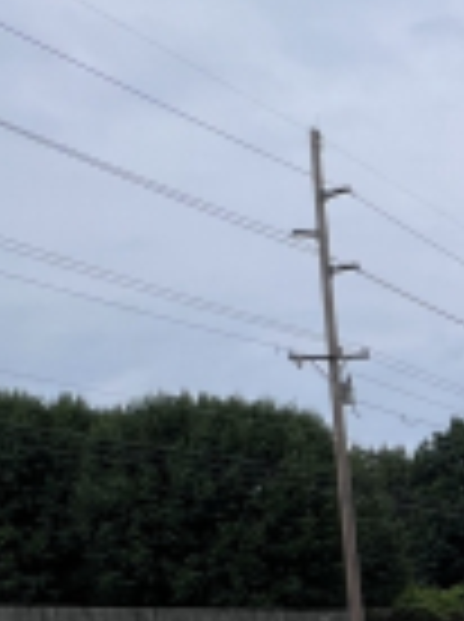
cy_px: 812
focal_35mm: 63
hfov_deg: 16.5
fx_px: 1129
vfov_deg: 26.1
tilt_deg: -8.3
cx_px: 969
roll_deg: +1.0
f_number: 1.8
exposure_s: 1/2660
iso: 32
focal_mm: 1.57
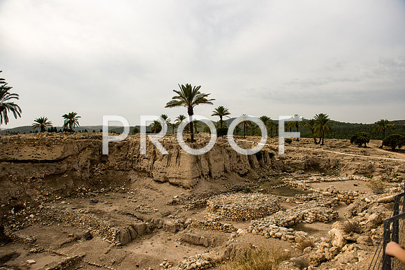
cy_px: 135
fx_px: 270
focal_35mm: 24
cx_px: 202
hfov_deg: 73.7
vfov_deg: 53.2
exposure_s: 1/1000
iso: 100
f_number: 3.5
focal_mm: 24
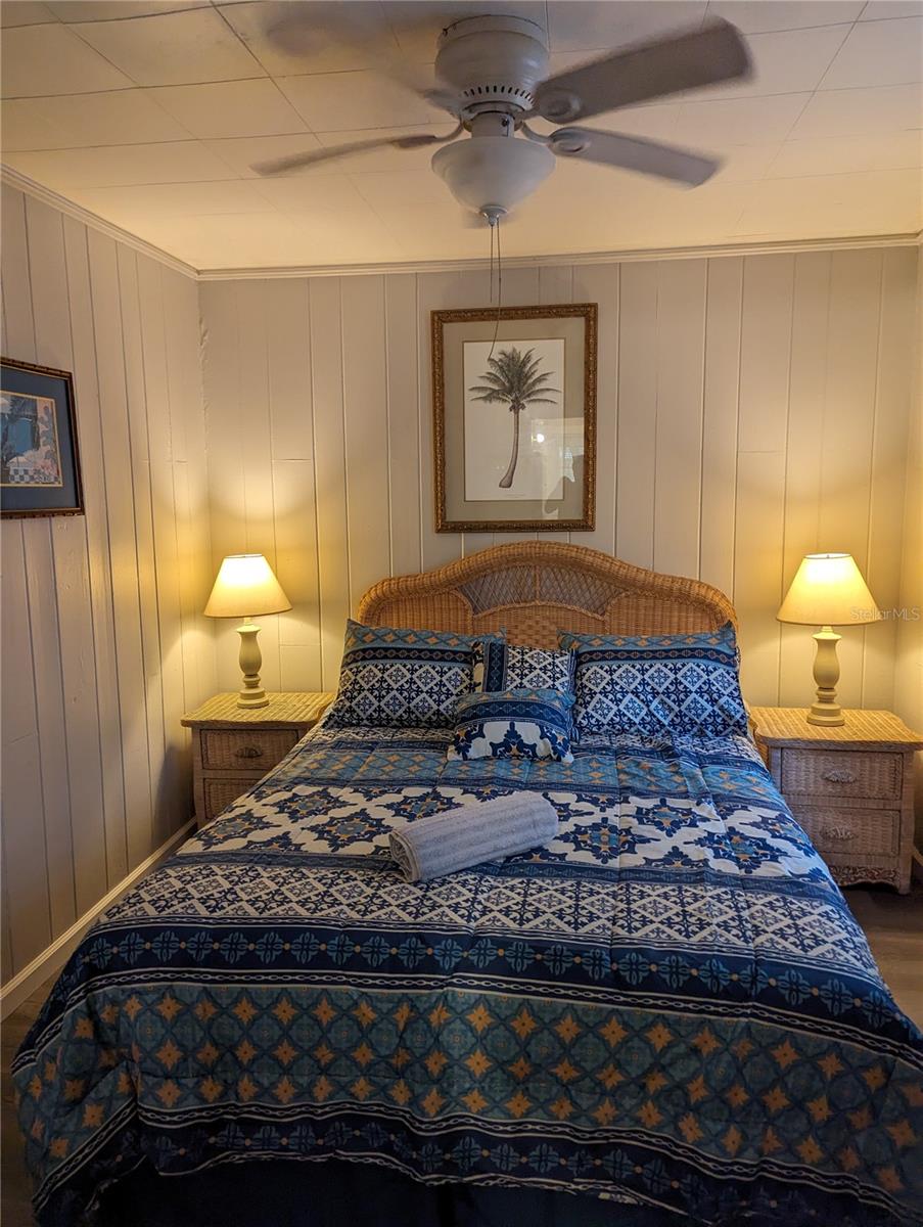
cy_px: 614
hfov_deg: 56.9
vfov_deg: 71.5
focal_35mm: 24
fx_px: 851
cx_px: 462
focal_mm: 6.81
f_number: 1.85
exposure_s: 1/120
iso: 284
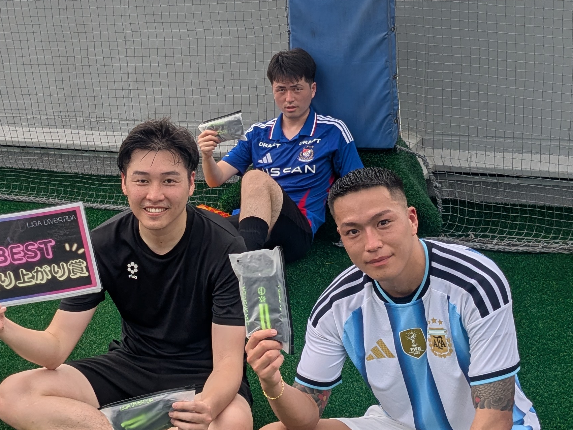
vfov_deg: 22.9
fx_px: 1059
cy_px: 187
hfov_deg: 30.3
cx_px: 278
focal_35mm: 64
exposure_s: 1/498
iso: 37
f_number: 1.73
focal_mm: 4.38
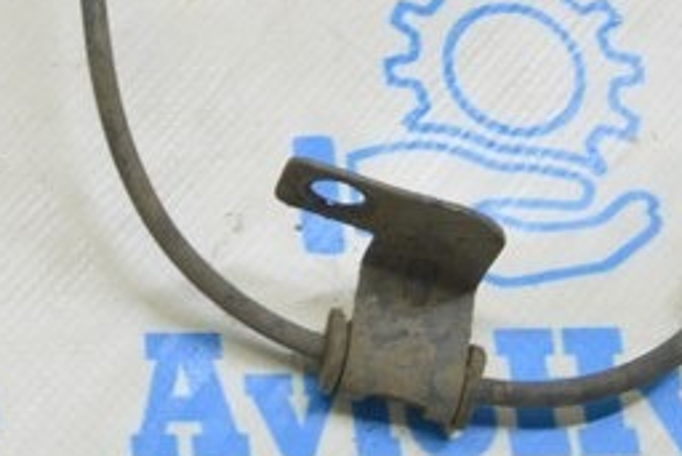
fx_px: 2388
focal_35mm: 126
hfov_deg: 15.2
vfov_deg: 10.5
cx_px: -288
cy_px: -263
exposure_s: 1/20
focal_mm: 21
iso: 400
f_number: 5.6
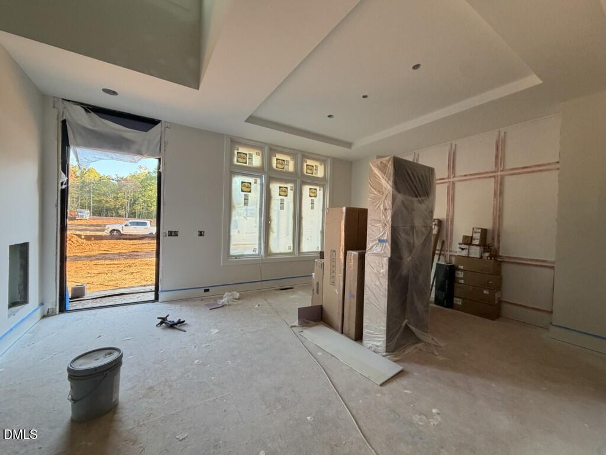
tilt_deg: -0.6
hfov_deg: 102.1
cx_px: 303
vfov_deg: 85.7
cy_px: 228
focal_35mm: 14
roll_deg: -1.3
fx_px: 245
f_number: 2.2
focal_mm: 2.22
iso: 320
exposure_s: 1/60
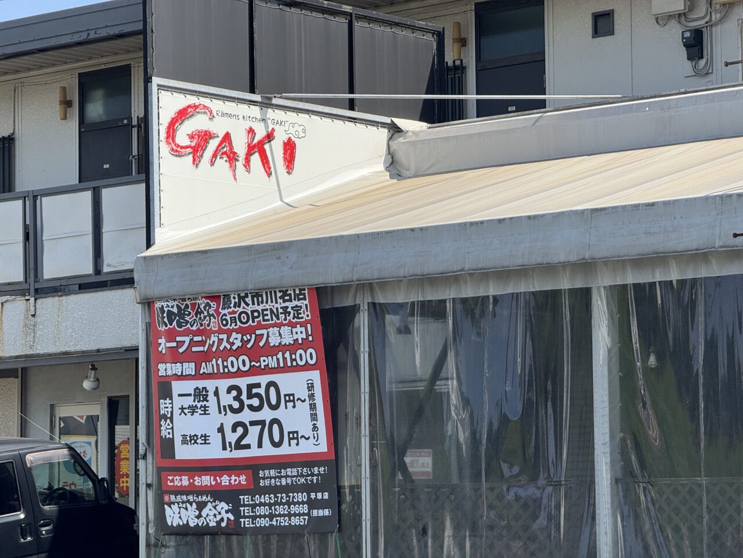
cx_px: 372
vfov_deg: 12.3
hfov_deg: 16.4
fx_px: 2576
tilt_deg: +5.8
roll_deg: +1.7
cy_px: 279
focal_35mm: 120
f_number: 2.8
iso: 50
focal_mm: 15.66
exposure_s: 1/1248
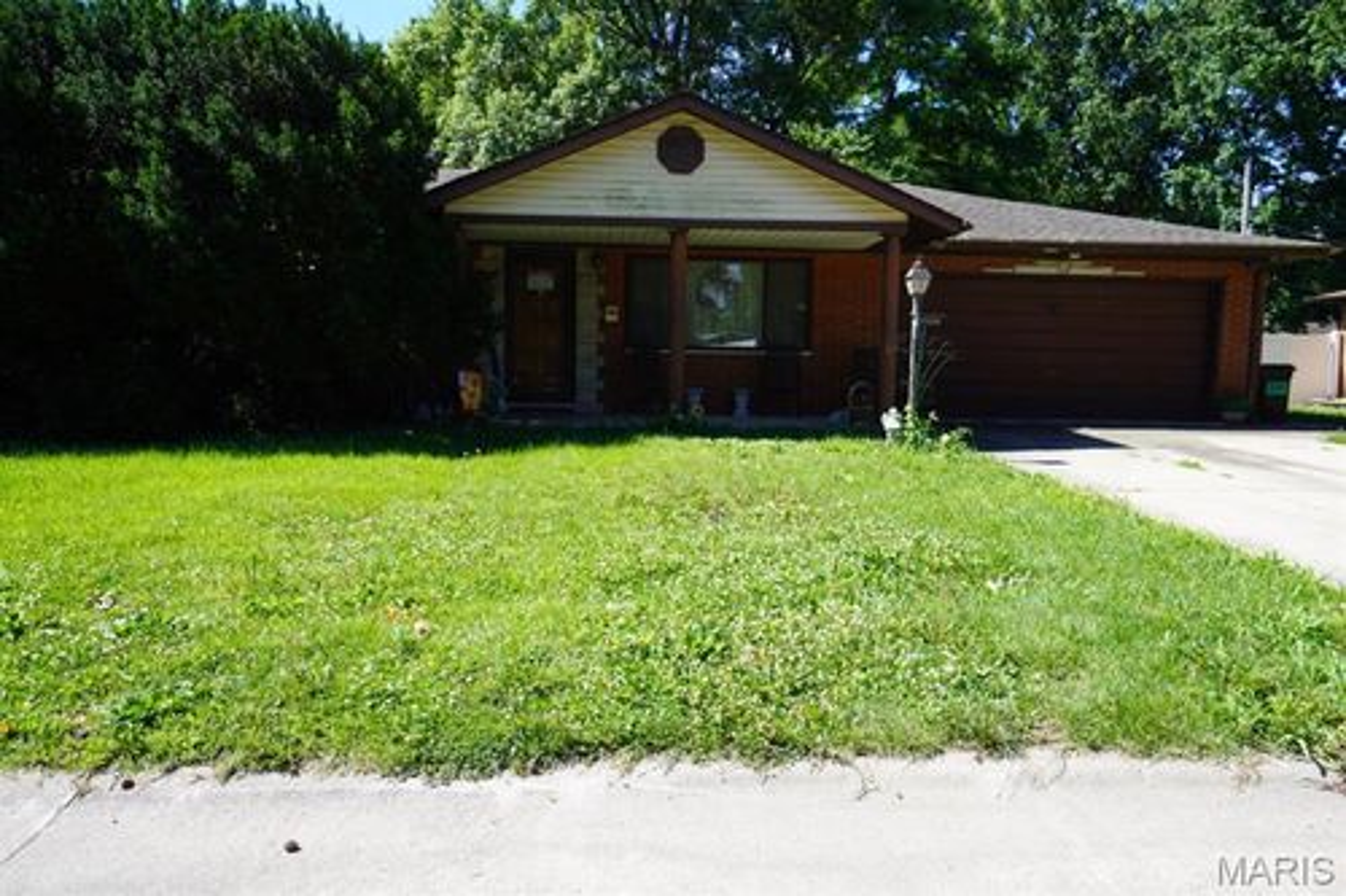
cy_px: 448
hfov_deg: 67.4
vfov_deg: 47.9
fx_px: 1009
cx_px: 673
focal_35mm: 27
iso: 100
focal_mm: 18
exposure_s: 1/200
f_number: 5
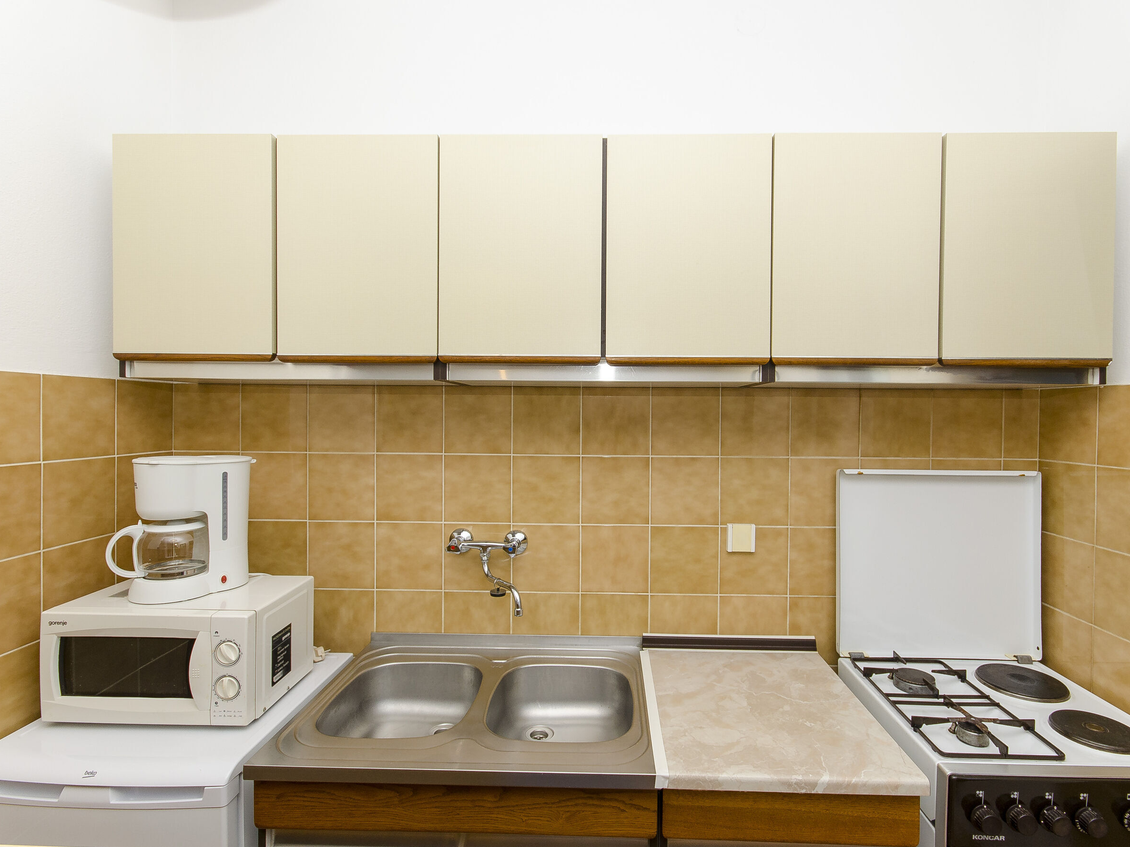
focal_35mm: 17
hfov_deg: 91.0
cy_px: 419
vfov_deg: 74.7
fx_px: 555
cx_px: 589
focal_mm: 10
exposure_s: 1/200
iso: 320
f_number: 8
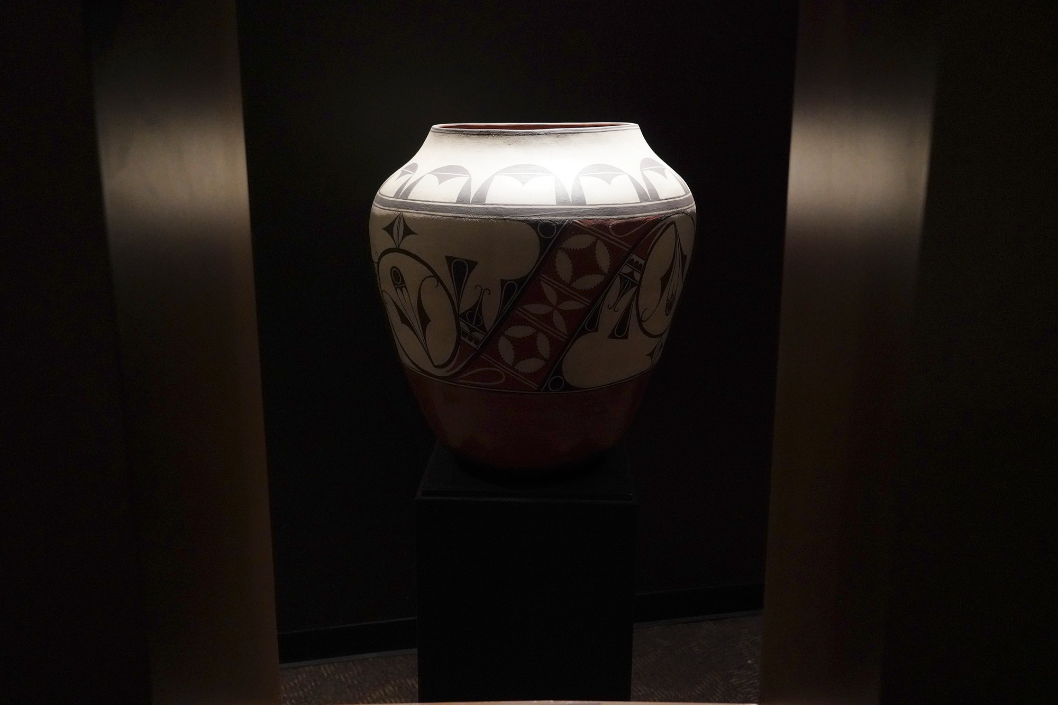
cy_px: 352
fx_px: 1029
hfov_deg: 54.4
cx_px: 529
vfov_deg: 37.9
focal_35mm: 35
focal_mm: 35
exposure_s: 1/100
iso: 6400
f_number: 5
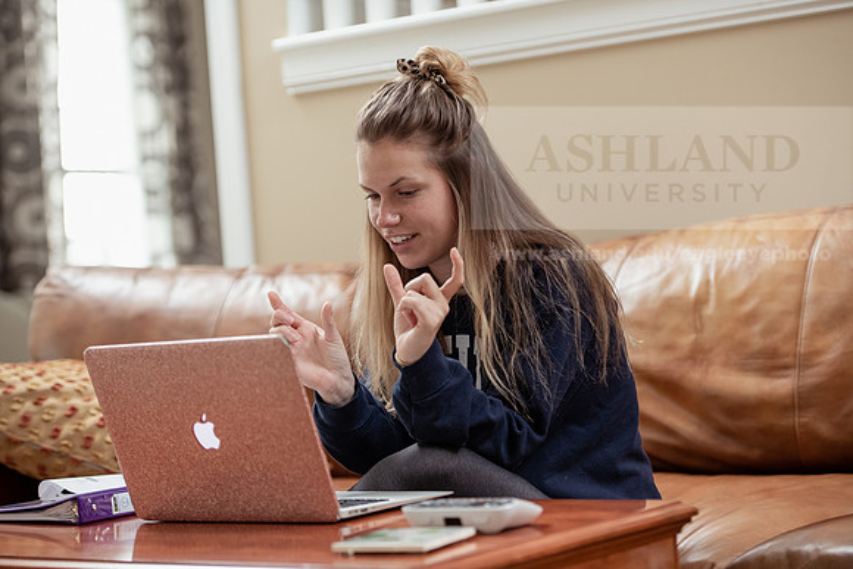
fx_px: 2133
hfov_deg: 22.6
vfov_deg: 15.2
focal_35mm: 90
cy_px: 284
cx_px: 426
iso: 1000
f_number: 3.2
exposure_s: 1/200
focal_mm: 90
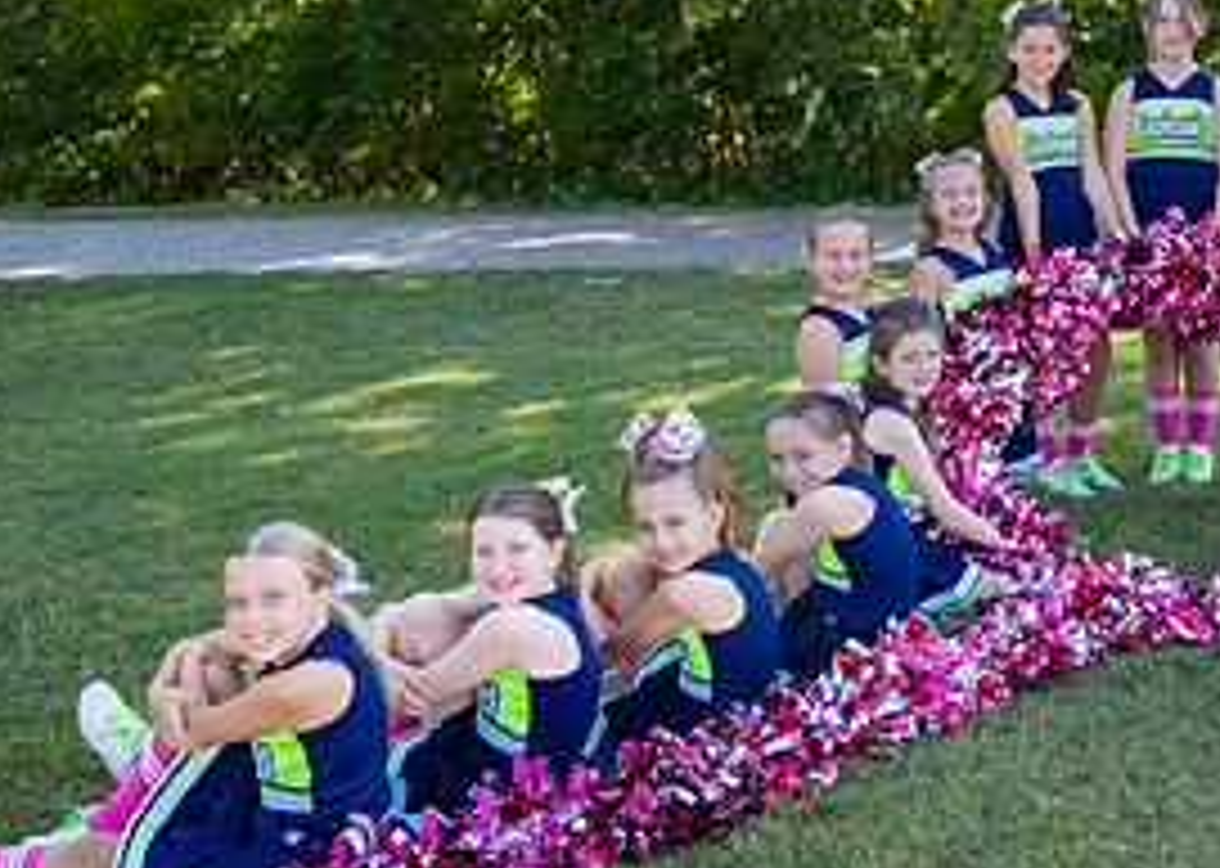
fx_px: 2008
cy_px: 232
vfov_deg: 24.2
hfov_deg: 31.7
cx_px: 1167
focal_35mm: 58
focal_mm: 24
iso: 320
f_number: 2.8
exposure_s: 1/1000
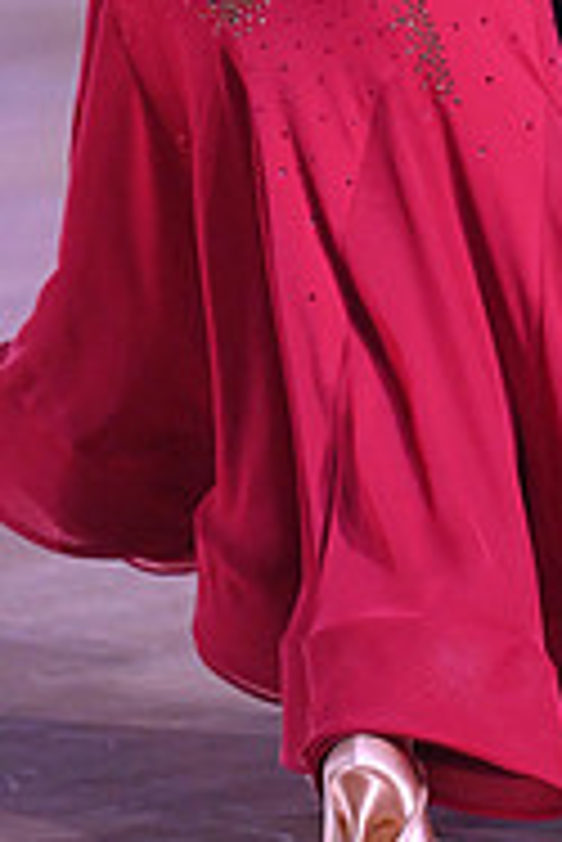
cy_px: -297
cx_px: 690
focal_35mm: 450
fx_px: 10517
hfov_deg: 3.1
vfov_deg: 4.6
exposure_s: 1/400
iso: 3200
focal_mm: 145
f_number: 4
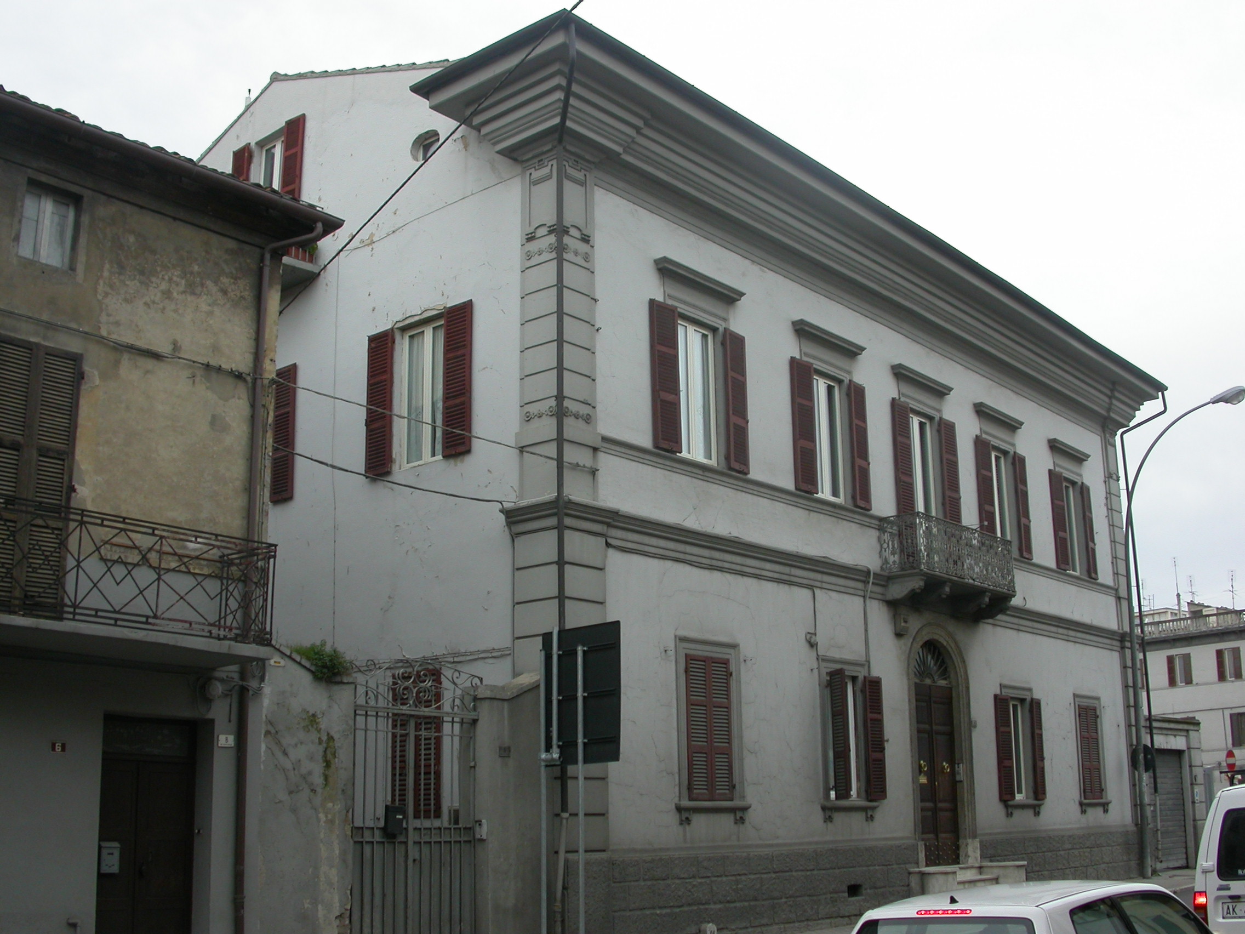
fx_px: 1367
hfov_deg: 49.0
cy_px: 467
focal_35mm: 38
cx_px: 622
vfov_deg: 37.7
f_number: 4.2
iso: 100
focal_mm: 7.85
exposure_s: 1/98.3
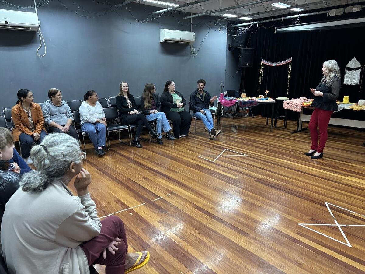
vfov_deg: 53.1
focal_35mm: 26
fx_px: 274
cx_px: 182
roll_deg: +0.1
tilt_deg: -13.6
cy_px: 137
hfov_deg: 67.3
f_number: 1.6
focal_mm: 5.96
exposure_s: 1/60
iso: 400
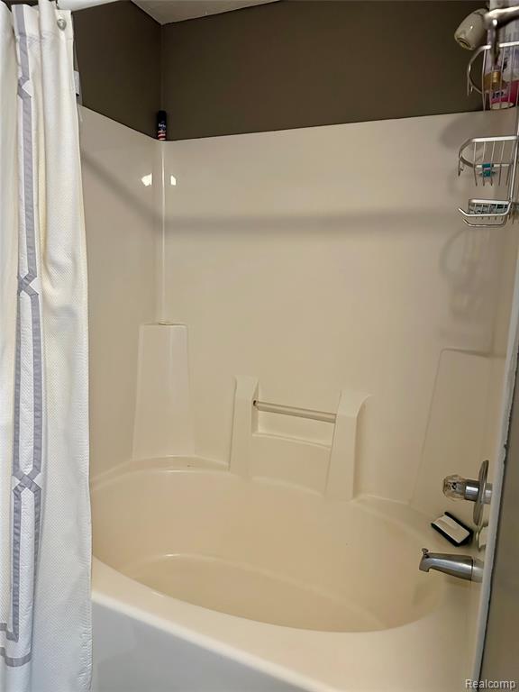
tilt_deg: -8.0
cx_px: 260
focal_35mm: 24
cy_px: 346
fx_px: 480
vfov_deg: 71.6
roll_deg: -1.9
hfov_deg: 56.8
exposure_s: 1/60
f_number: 1.78
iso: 640
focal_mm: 6.86
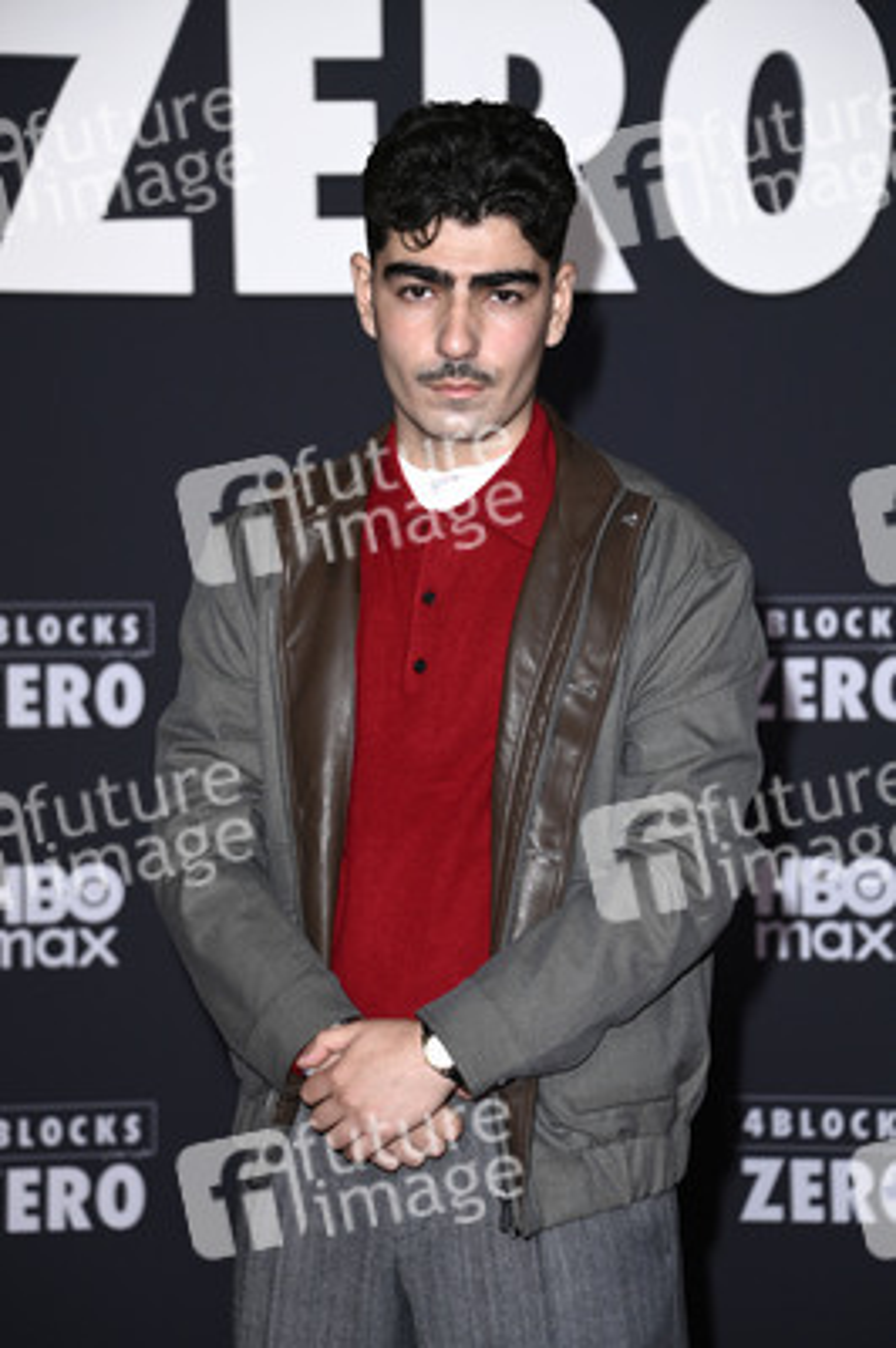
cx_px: 448
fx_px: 4188
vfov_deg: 18.3
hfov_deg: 12.2
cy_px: 674
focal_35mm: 112
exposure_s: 1/250
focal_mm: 112
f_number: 5.6
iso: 800
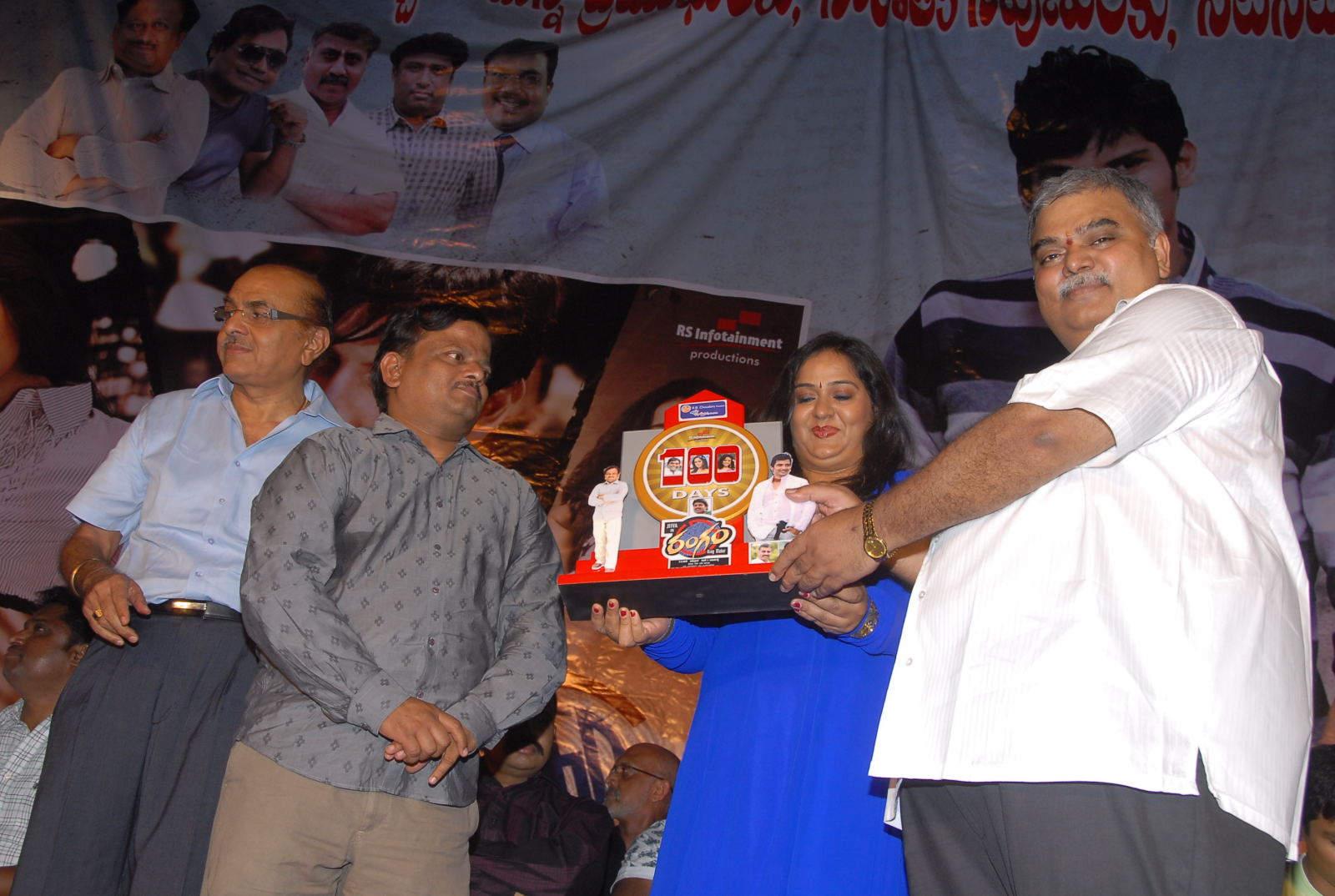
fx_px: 1561
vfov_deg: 32.0
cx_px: 668
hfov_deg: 46.3
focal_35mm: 42
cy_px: 448
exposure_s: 1/125
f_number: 6.3
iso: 320
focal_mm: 28
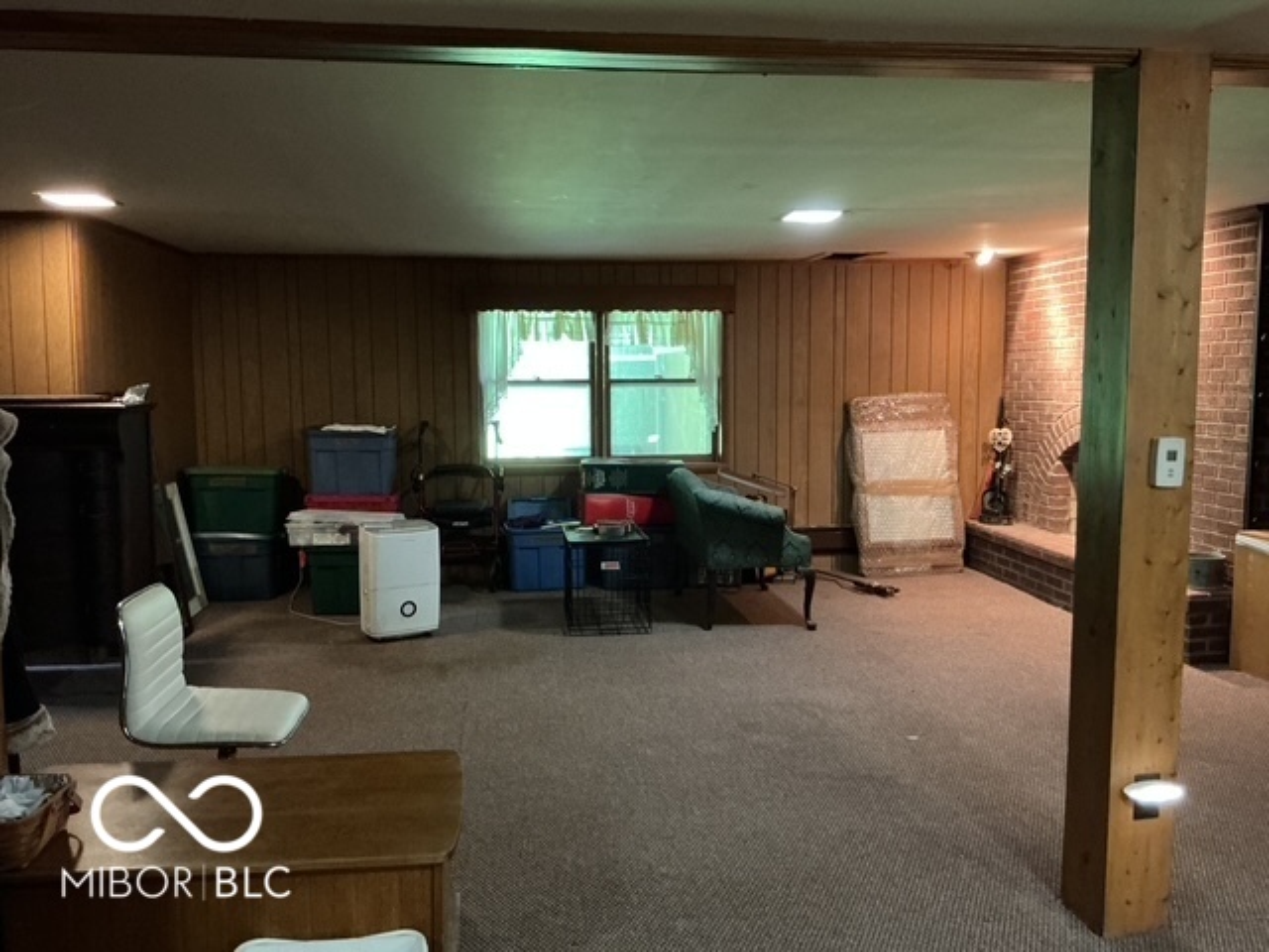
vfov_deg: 48.2
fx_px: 1063
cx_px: 634
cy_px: 476
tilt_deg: -6.0
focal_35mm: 29
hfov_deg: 61.7
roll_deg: +0.3
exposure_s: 1/24
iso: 500
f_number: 1.8
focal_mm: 3
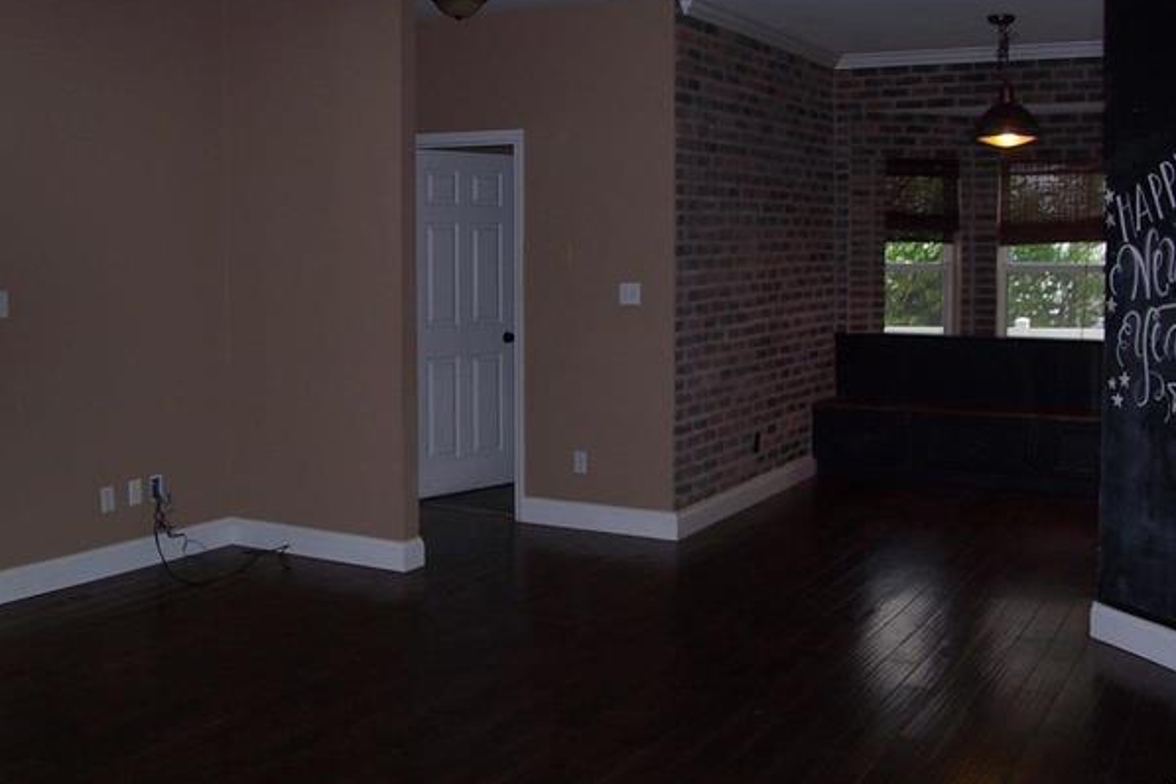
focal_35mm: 39
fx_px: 1274
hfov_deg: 49.6
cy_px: 333
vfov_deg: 34.1
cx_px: 597
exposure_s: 1/60
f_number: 2.8
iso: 80
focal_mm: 6
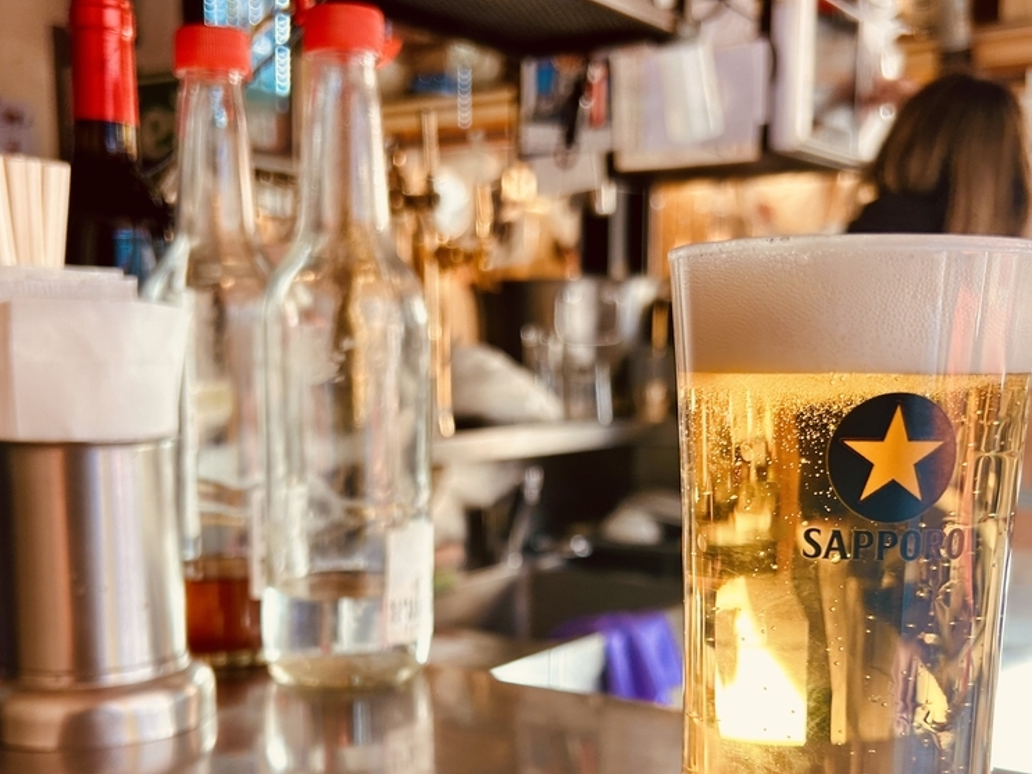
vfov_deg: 33.8
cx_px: 549
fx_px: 1252
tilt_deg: -9.3
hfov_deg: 44.8
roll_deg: -1.0
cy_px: 560
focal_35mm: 42
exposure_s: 1/100
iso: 50
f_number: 1.5
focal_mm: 5.7
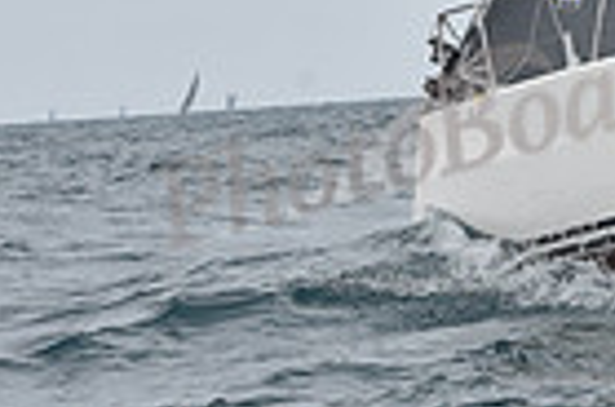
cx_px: 1013
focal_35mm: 293
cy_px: -157
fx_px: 4994
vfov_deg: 4.6
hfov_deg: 6.9
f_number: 9
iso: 250
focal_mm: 70
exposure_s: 1/800
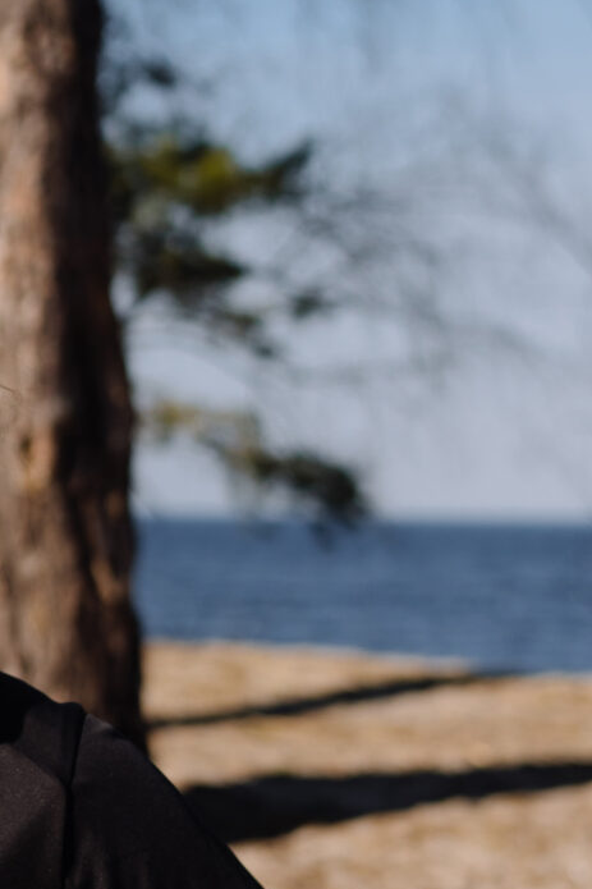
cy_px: 386
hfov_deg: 10.4
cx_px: -218
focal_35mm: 129
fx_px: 3183
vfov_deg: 15.9
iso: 100
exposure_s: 1/2500
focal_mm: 35
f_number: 2.8
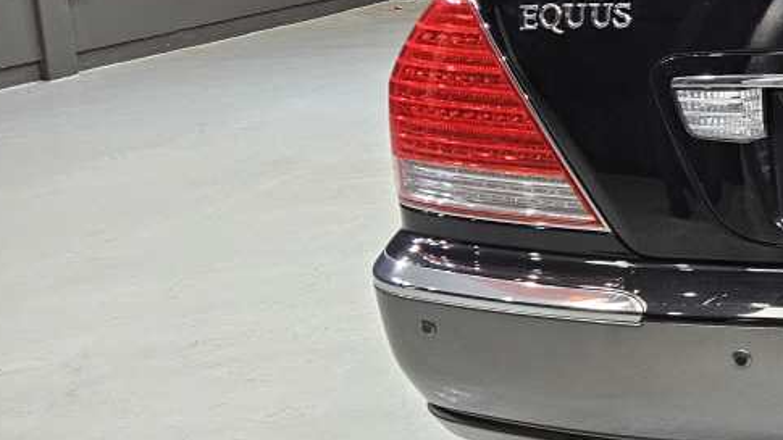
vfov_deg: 19.6
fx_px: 1267
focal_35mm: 61
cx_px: 928
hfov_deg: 29.7
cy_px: 125
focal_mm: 5.4
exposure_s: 1/120
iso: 250
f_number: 1.8
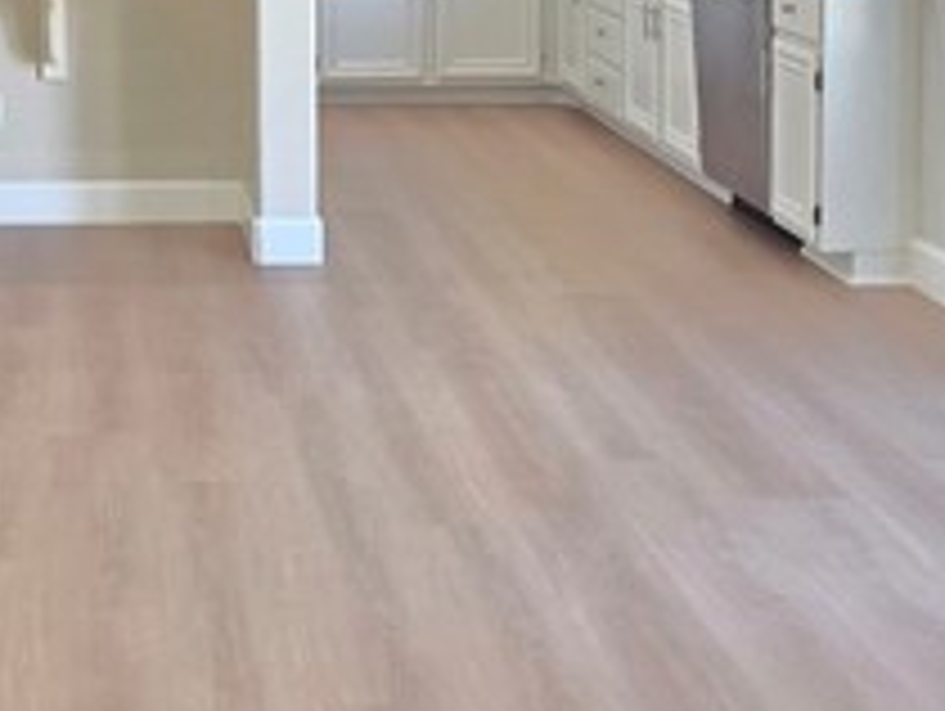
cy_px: -58
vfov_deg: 20.2
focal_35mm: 70
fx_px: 1913
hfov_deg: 26.2
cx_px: -14
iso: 125
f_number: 1.7
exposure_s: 1/120
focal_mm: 6.3
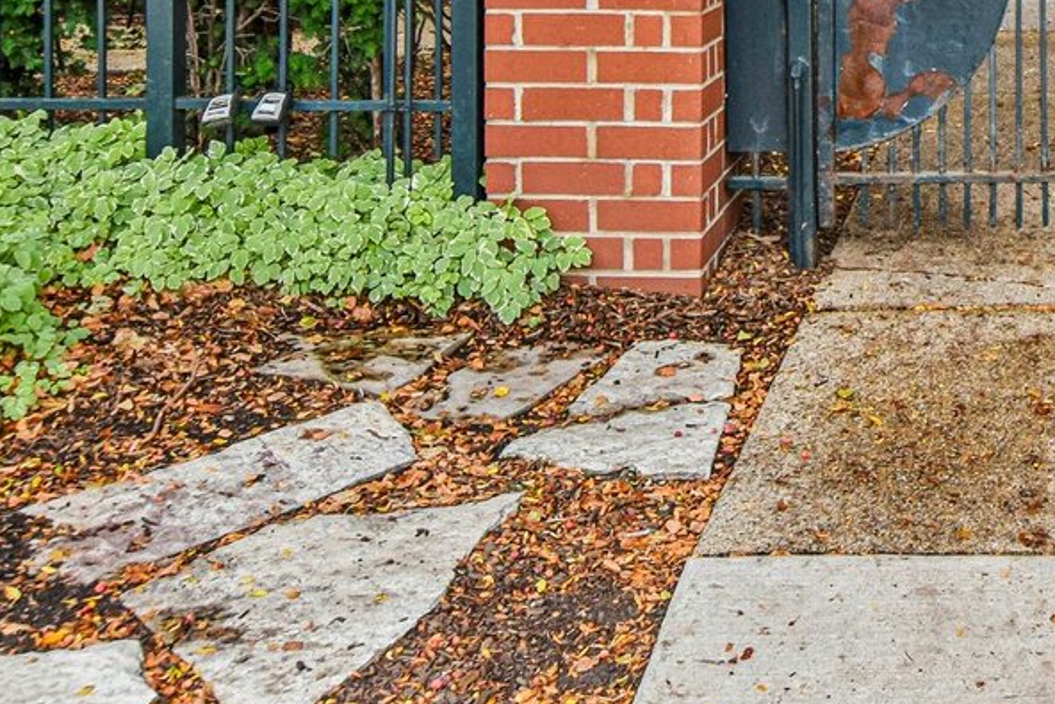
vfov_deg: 23.0
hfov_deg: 34.1
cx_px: 1043
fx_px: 1564
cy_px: -168
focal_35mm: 53
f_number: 8
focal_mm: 13
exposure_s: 1/100
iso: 400
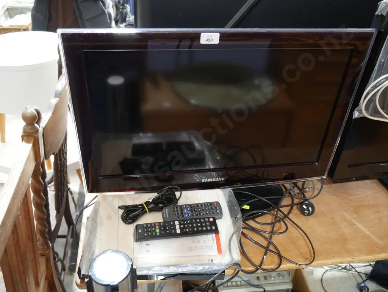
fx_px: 336
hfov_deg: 59.9
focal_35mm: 30
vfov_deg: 46.8
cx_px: 194
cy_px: 146
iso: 1250
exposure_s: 1/60
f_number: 3.6
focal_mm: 15
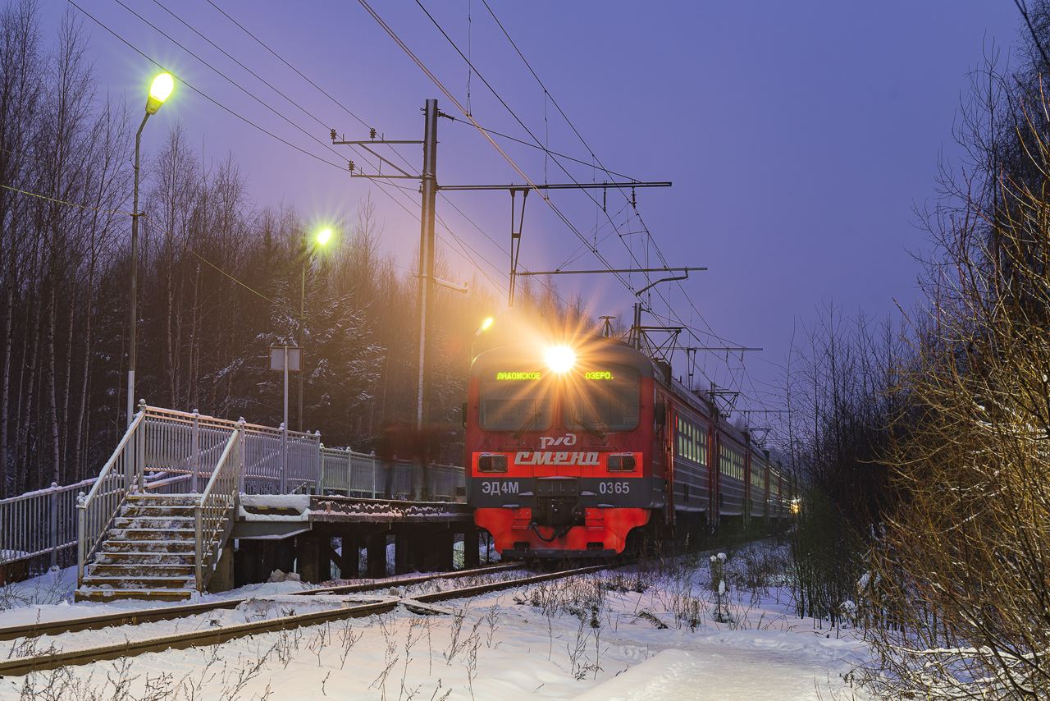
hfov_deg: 27.0
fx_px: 2188
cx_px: 525
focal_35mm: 75
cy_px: 350
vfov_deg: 18.2
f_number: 13
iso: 100
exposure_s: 4
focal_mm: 75
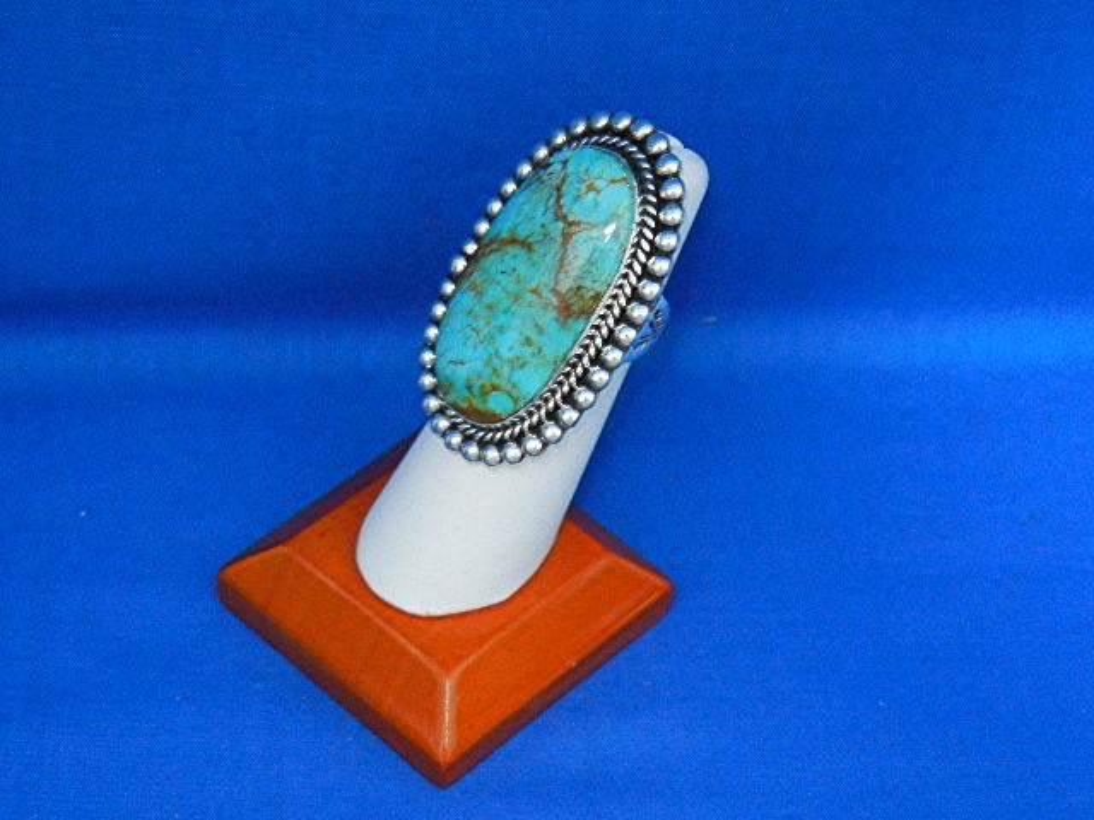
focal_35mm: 89
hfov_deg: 22.0
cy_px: 410
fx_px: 2813
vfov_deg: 16.6
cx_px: 547
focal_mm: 16
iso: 627
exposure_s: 1/30
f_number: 4.4
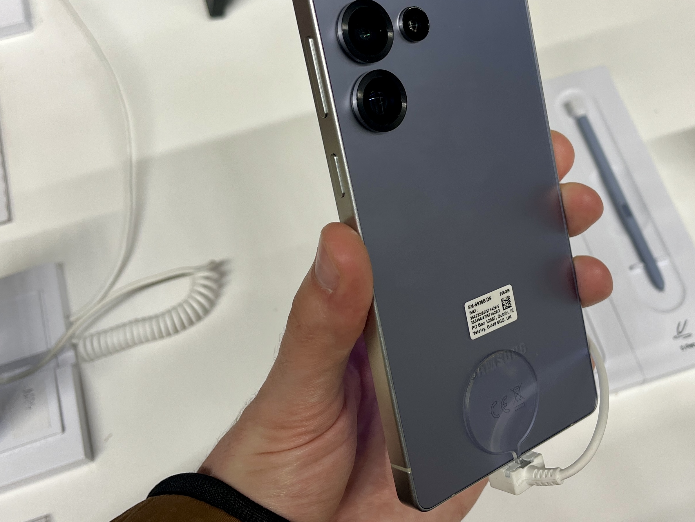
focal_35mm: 36
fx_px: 723
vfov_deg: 39.4
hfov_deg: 50.7
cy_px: 195
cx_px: 443
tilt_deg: -61.1
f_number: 1.6
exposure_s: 1/116
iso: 32
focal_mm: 5.1
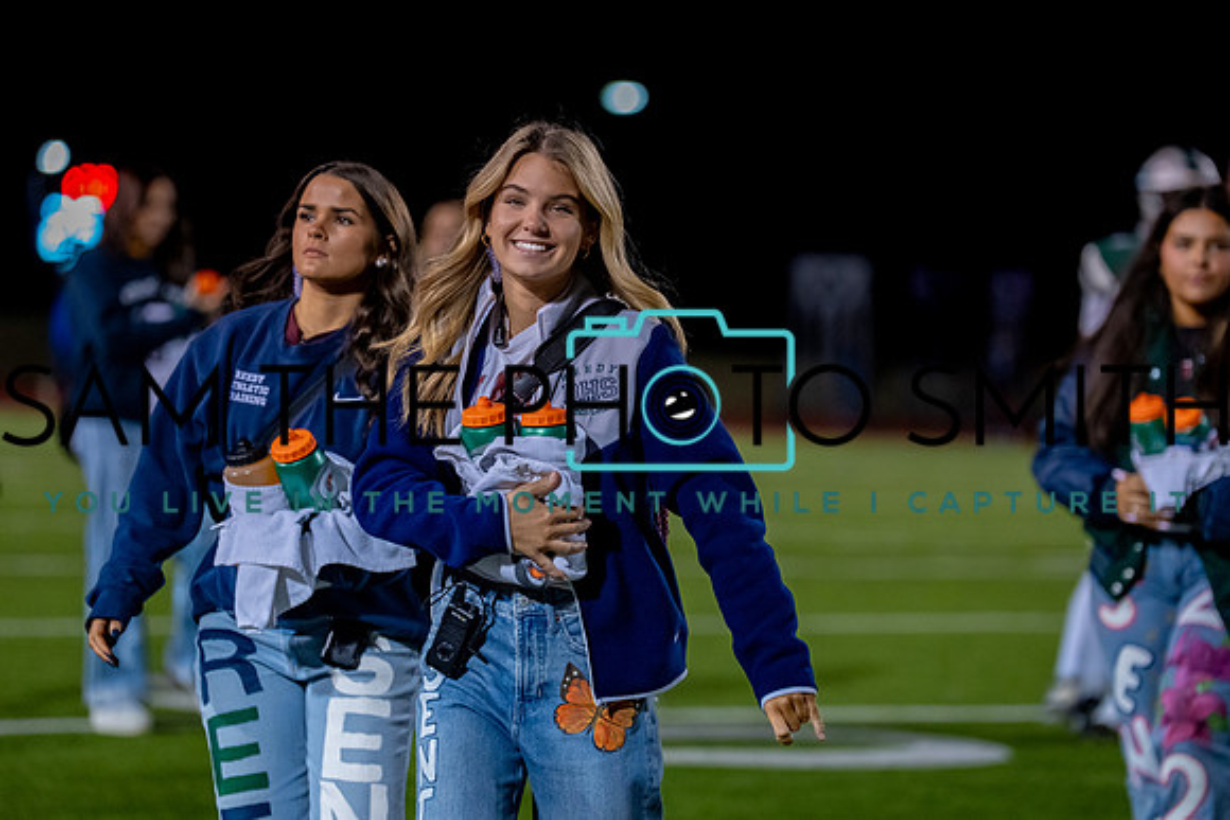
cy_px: 397
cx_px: 631
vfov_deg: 8.4
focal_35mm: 164
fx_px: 5591
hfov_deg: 12.6
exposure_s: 1/1000
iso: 3200
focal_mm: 145
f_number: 2.8
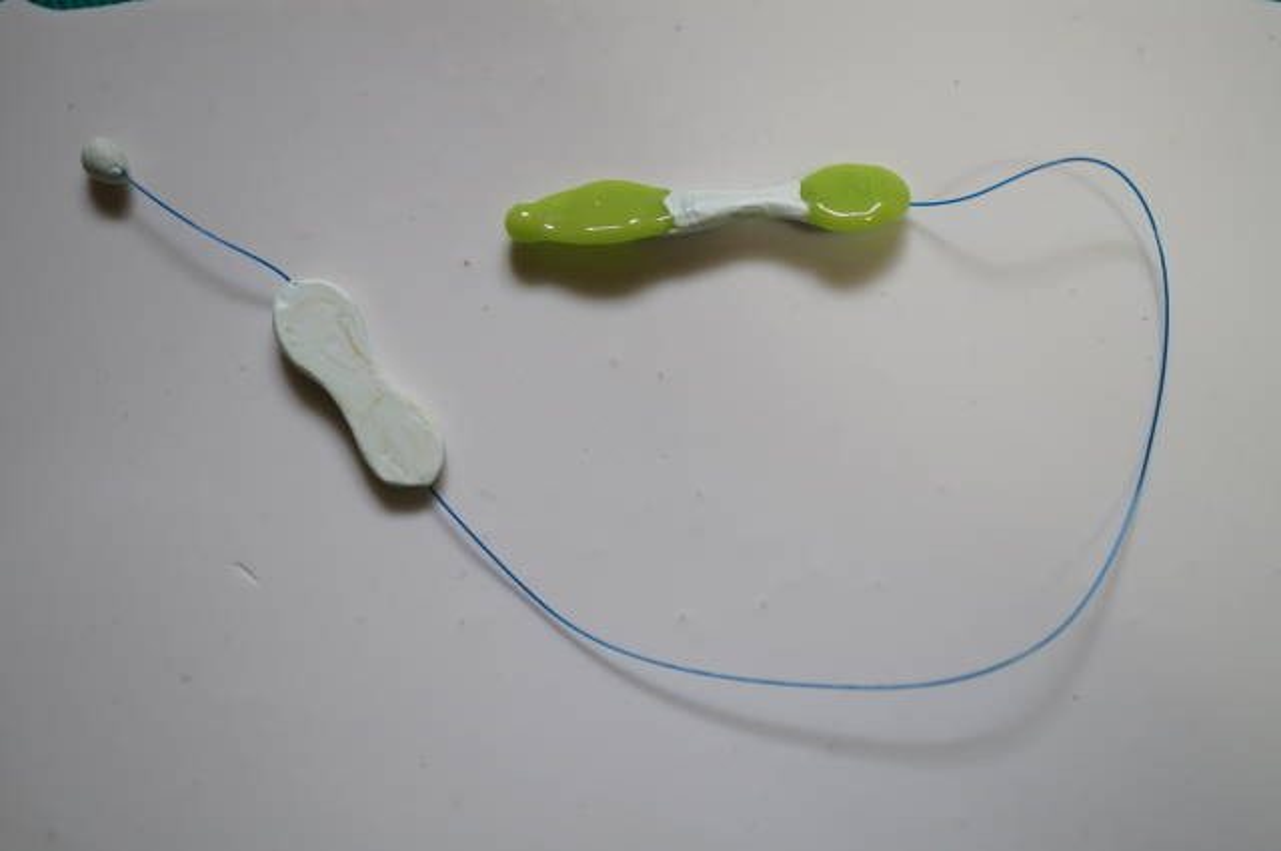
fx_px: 1599
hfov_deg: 43.7
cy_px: 426
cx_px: 640
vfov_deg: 29.8
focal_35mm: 45
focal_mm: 30
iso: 400
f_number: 4
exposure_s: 1/50
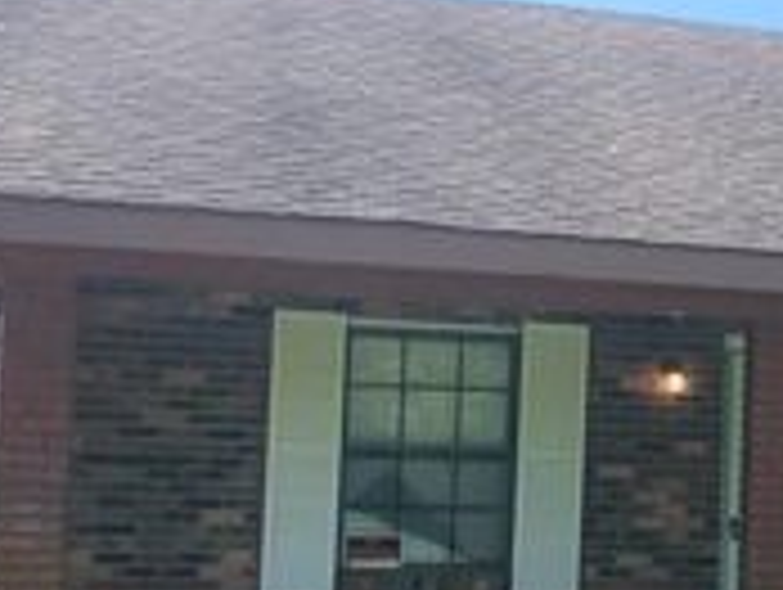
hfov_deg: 20.1
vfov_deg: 16.6
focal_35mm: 89
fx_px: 2016
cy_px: 417
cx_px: 1022
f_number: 2.4
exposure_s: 1/509
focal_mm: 3.3
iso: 25
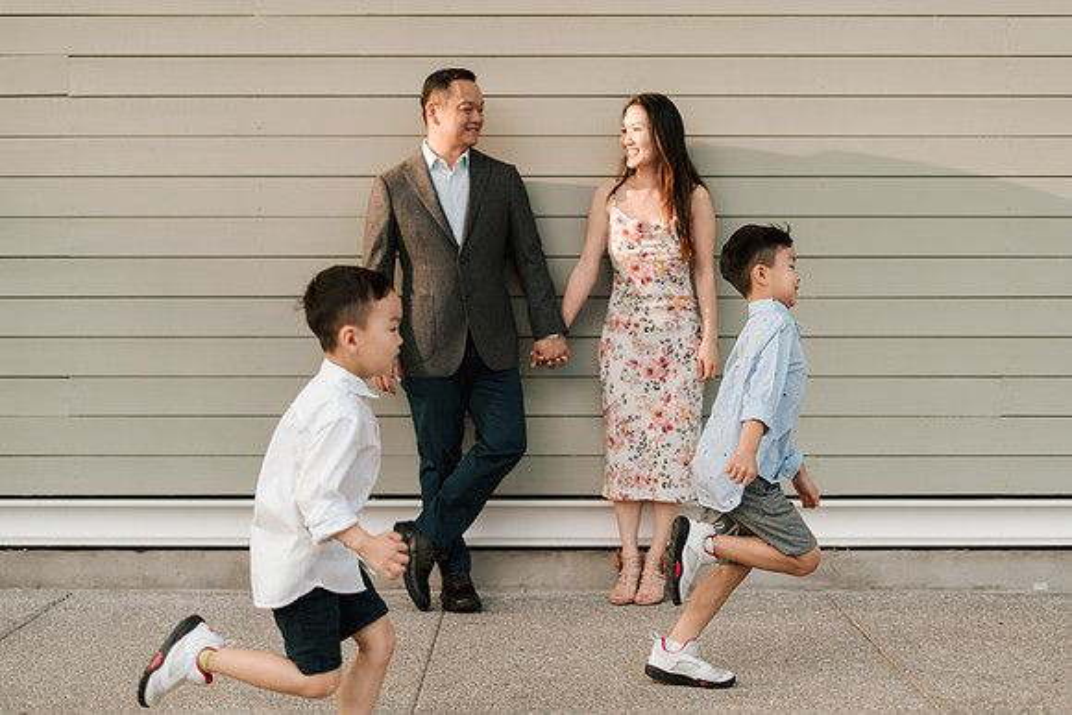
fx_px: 1573
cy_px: 358
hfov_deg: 37.6
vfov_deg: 25.6
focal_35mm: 53
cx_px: 536
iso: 125
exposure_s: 1/1250
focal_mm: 50
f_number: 1.8
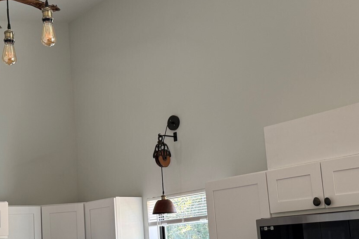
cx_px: 180
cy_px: 177
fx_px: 479
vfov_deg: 27.7
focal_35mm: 48
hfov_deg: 41.1
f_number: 1.78
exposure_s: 1/118
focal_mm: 6.76
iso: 200
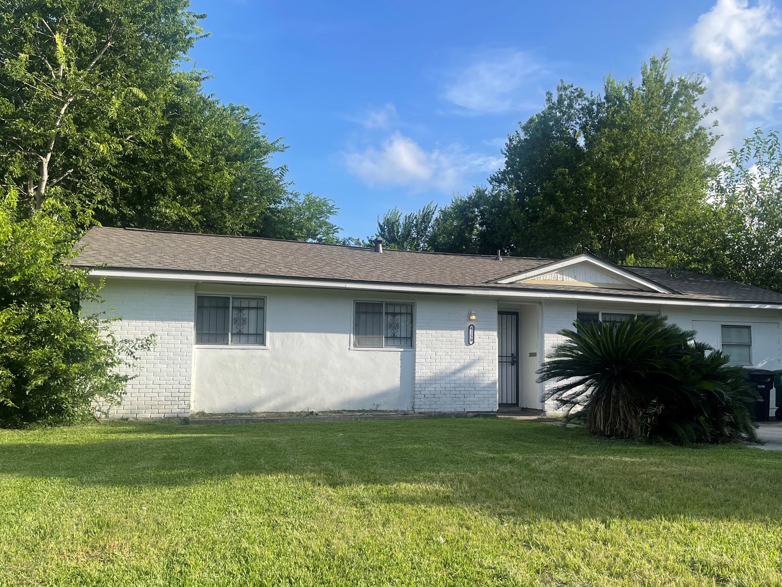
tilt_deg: +4.3
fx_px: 700
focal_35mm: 31
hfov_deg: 58.0
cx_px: 460
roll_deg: -0.4
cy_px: 309
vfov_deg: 45.4
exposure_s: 1/2012
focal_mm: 5.1
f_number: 1.6
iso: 32
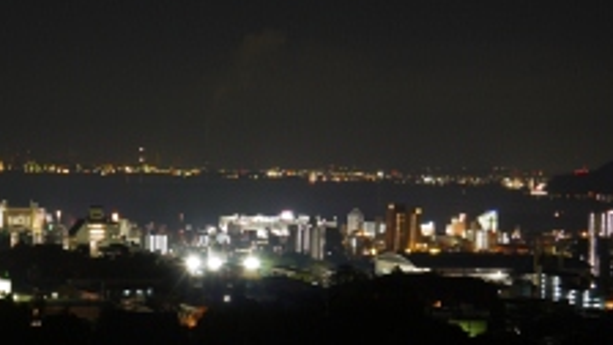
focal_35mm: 109
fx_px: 1772
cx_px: 57
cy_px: 241
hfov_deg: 19.3
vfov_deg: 11.1
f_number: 5.6
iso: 100
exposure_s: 6
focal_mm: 25
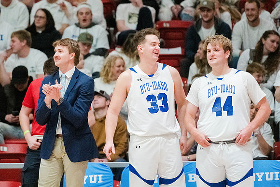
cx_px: 91
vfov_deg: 5.1
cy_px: 61
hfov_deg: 7.6
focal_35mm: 269
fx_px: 2095
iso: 20000
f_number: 2.8
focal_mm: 200
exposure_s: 1/1000
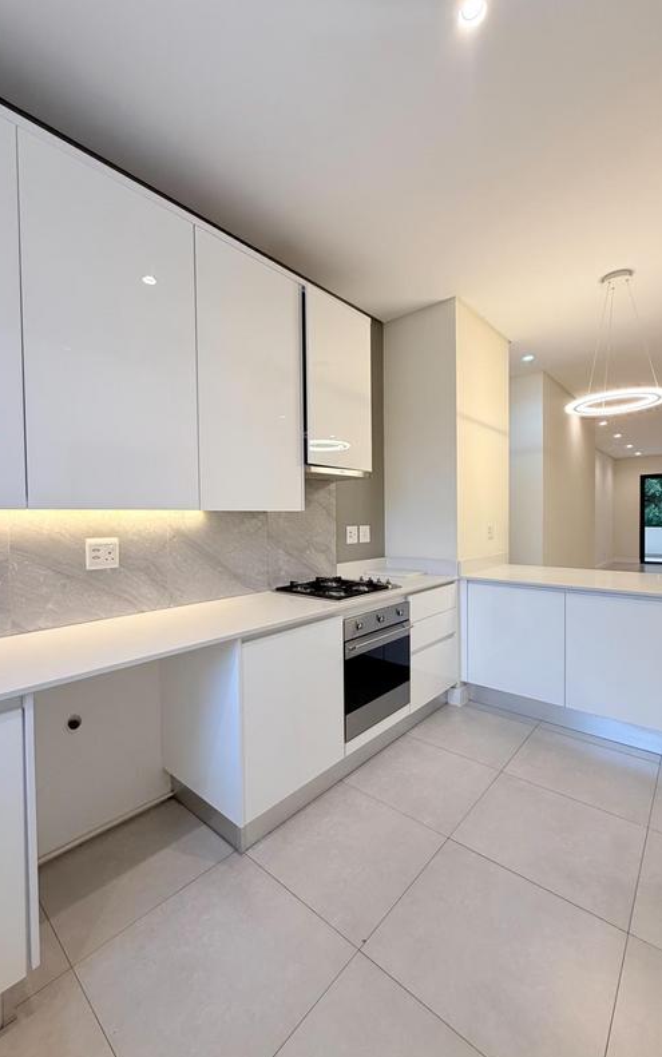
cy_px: 532
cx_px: 322
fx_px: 433
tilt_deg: -1.0
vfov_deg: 101.4
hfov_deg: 74.8
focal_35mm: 15
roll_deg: +0.4
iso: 125
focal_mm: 2.22
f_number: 2.2
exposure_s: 1/100
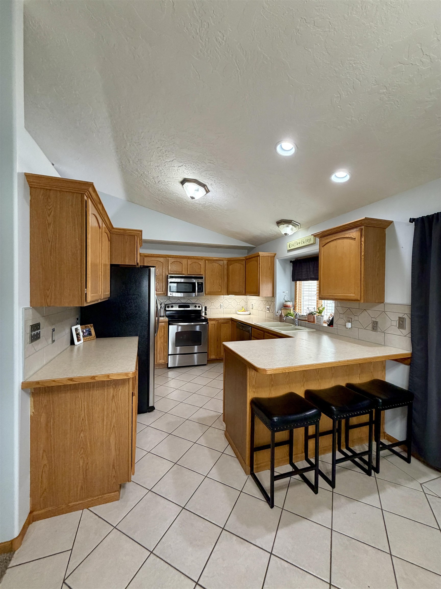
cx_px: 220
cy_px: 294
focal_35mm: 14
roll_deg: -0.2
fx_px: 238
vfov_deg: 102.1
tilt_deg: -0.8
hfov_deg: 85.7
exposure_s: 1/60
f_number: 2.2
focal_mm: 2.22
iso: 250
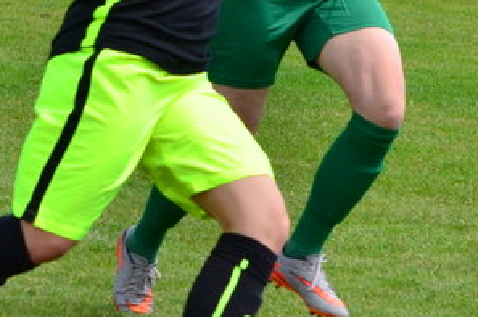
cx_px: 423
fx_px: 5696
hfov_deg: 4.8
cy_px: 75
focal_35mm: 430
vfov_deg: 3.2
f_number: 6.3
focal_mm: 85
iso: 500
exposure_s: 1/1250
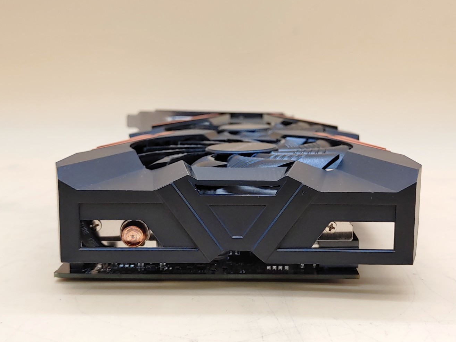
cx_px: 242
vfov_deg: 32.2
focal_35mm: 45
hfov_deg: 42.1
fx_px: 593
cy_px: 172
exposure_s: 1/120
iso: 50
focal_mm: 4.36
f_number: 1.8
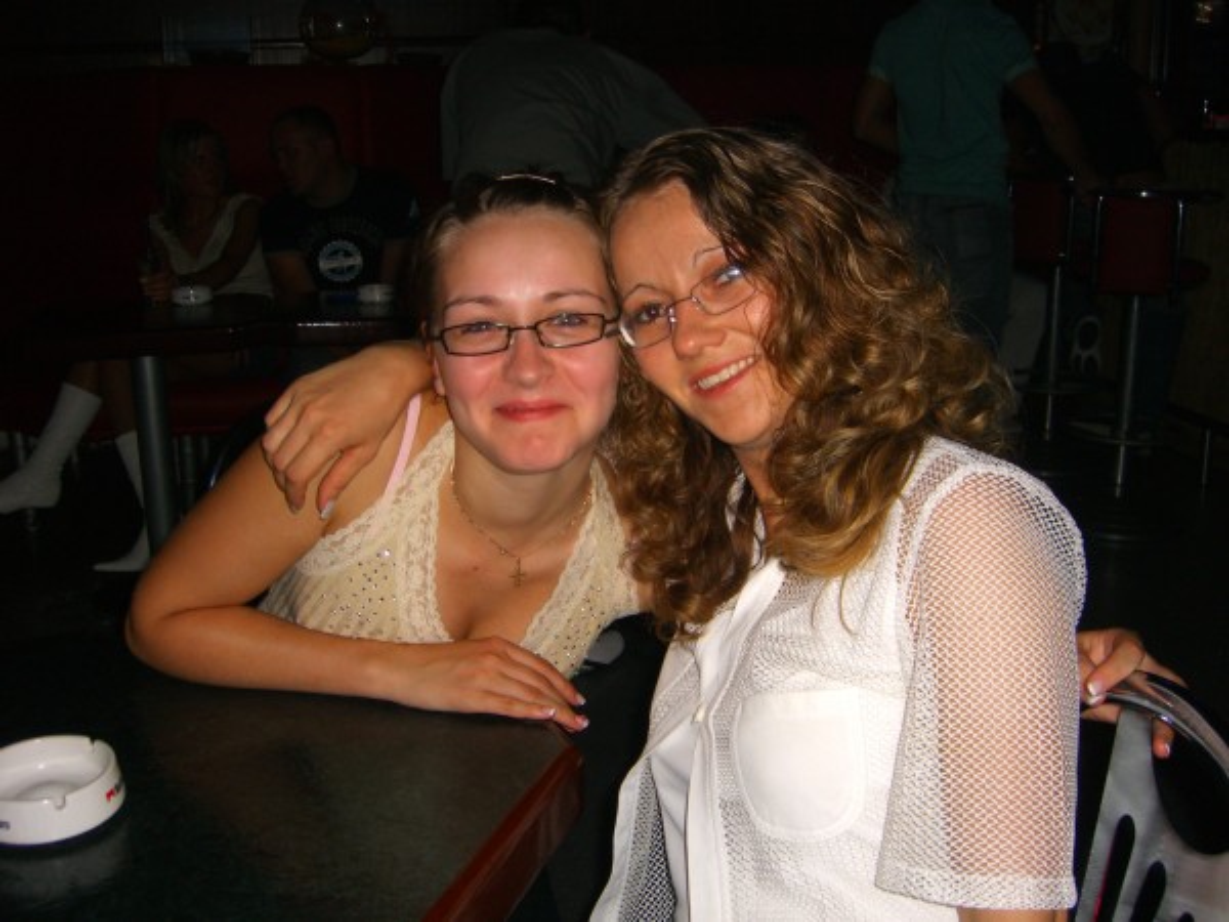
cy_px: 461
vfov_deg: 37.7
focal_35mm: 38
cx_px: 614
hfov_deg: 49.0
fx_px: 1349
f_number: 2.8
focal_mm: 7.9
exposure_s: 1/60
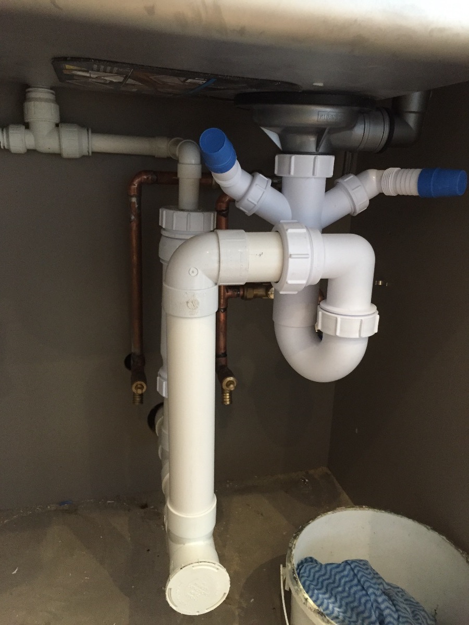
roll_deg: -2.1
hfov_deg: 48.2
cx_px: 234
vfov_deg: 61.7
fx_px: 524
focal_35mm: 29
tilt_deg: -16.1
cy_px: 312
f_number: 2.2
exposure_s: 1/33
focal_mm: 4.15
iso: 320
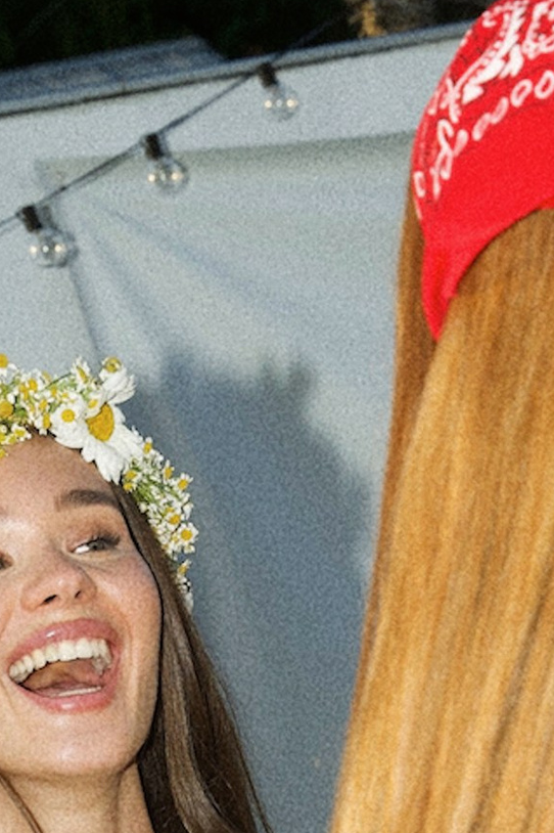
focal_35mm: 236
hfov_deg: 5.8
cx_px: 198
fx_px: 5452
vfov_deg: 8.6
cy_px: 946
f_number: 8
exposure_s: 1/250
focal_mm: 50
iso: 200
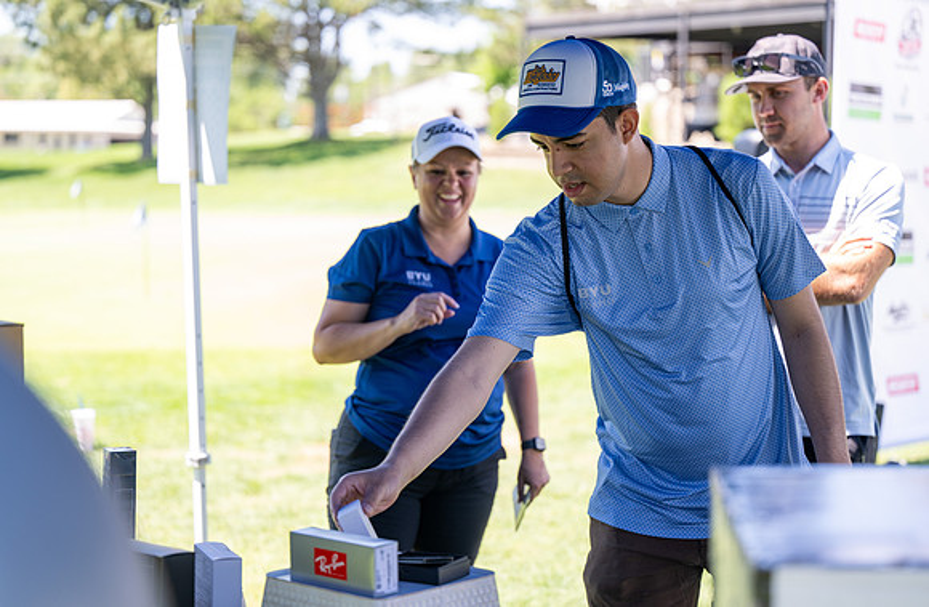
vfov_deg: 19.1
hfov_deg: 28.9
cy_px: 298
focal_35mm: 70
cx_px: 464
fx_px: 1806
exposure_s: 1/500
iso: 200
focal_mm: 70
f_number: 2.8
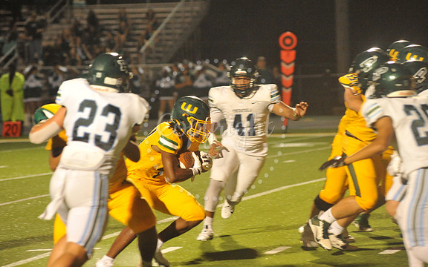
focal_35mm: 205
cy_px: 129
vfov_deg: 6.4
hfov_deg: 10.2
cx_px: 215
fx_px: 2391
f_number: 5
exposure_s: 1/250
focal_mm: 200
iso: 6400
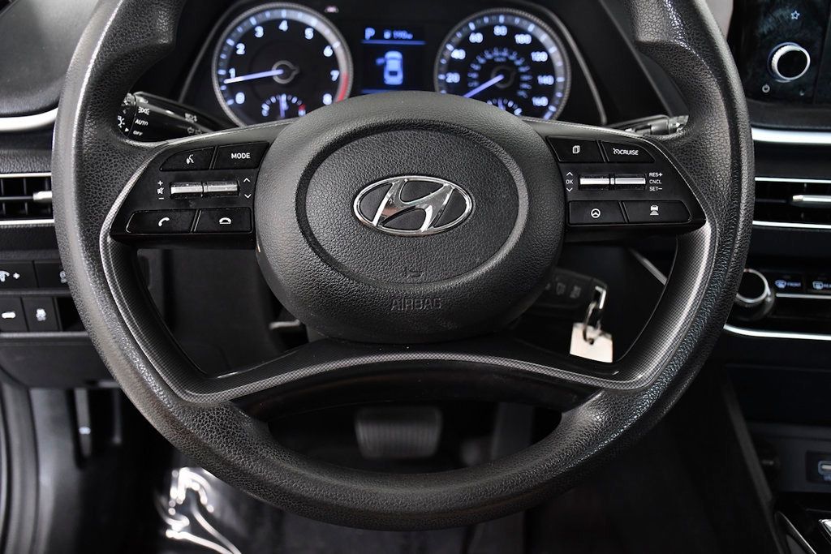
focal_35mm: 39
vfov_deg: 34.2
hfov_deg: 49.5
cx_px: 416
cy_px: 277
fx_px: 900
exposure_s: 1/200
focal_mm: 26
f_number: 3.8
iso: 2500
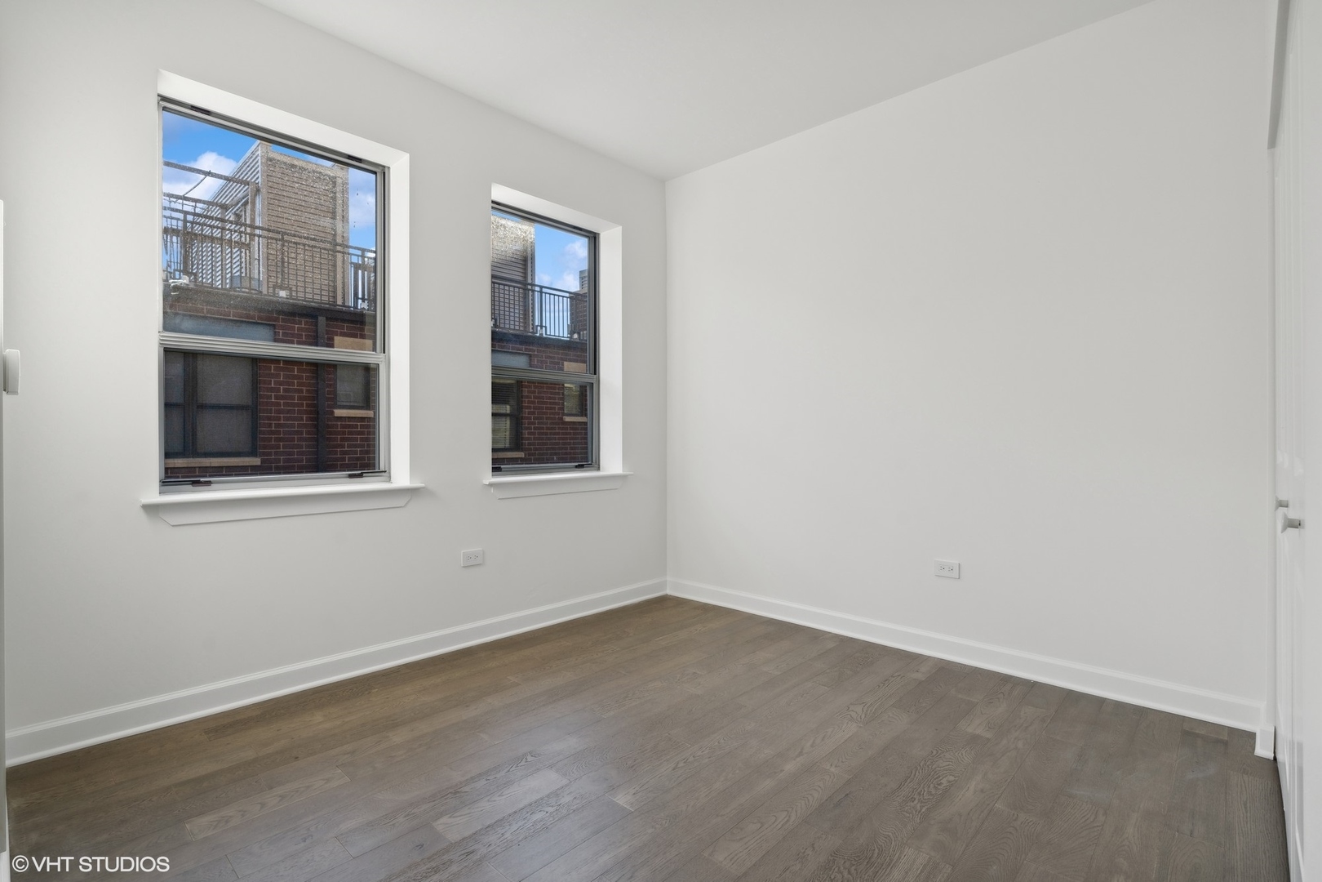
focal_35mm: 16
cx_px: 661
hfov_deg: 96.7
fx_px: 588
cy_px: 441
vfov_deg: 73.7
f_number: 8
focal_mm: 16
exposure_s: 1/60
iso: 320
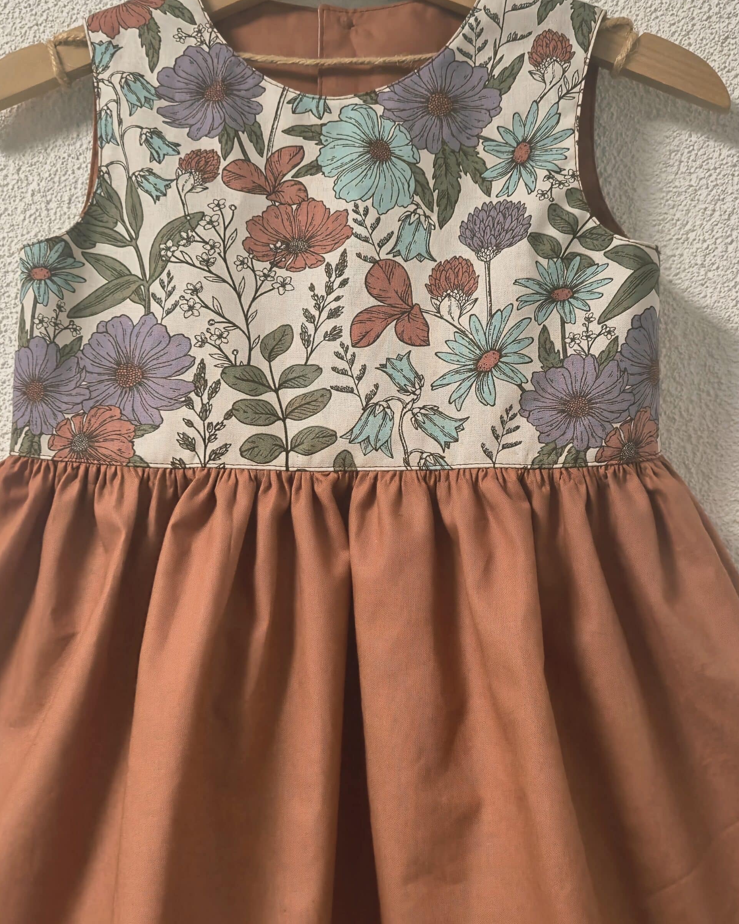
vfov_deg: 70.3
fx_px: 656
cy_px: 443
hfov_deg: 58.8
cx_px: 370
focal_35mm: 24
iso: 160
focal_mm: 5.4
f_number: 1.8
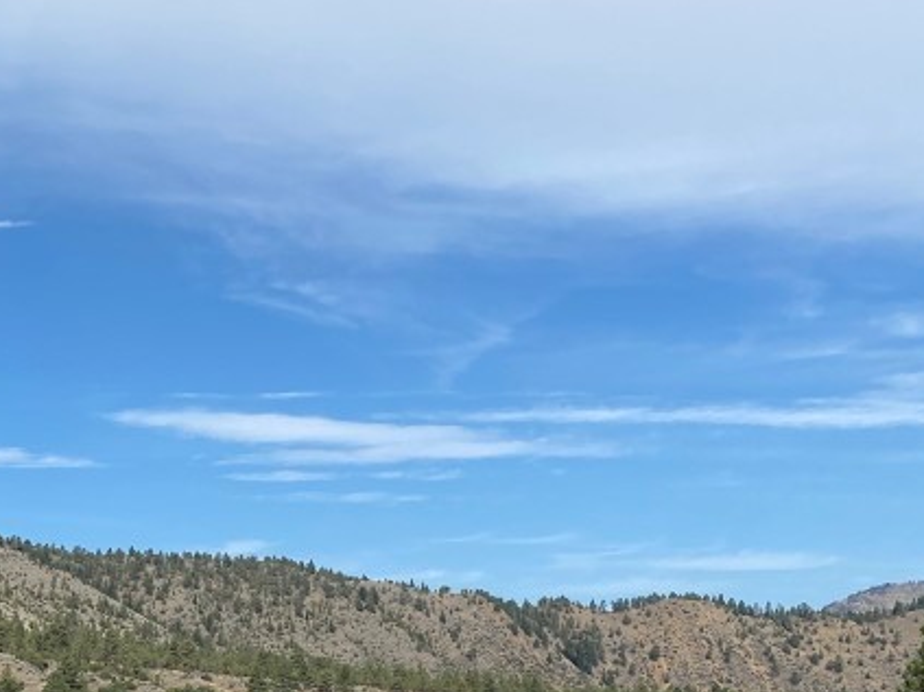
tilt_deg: +5.0
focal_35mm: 63
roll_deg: +0.5
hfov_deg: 28.3
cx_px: -61
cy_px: 618
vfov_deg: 22.7
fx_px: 1681
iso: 32
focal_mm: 4.25
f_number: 1.8
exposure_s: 1/3497
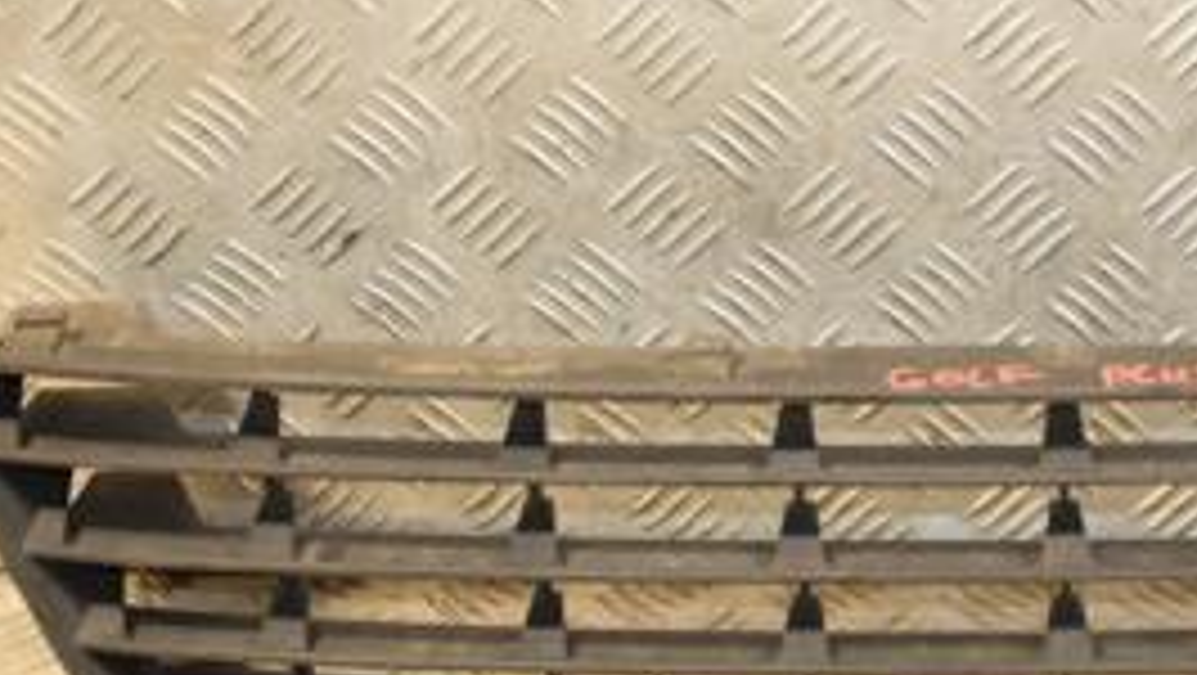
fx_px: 2922
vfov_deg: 13.2
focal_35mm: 92
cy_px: 238
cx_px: 1089
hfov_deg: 22.6
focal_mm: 26
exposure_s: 1/125
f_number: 5
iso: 800
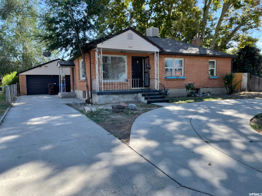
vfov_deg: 53.1
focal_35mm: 26
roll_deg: +1.4
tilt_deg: -3.9
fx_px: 197
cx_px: 131
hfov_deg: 67.3
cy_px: 98
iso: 32
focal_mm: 4.2
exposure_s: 1/849
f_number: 1.6
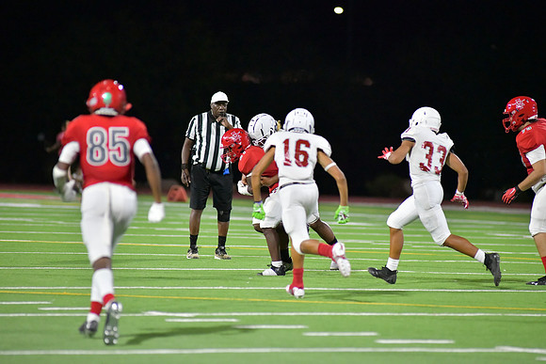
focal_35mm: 300
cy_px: 182
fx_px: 4551
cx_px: 273
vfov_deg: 4.6
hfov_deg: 6.9
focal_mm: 300
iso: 9000
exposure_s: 1/1250
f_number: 4
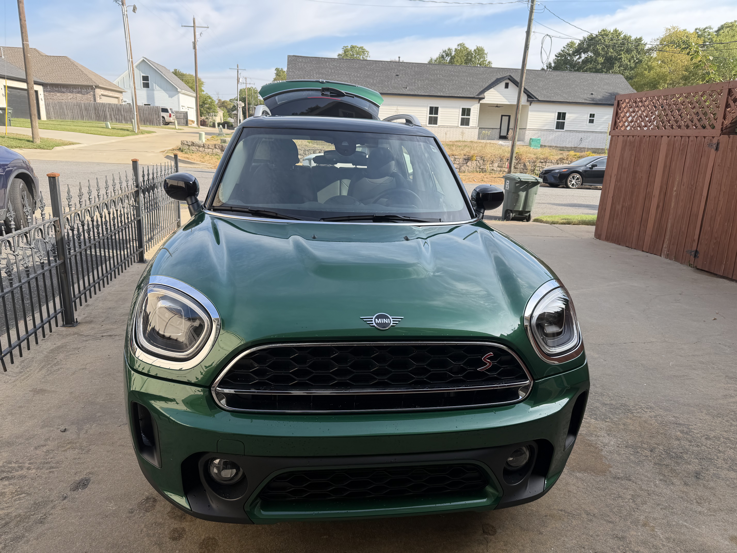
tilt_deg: -16.0
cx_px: 368
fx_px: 511
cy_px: 276
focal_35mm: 24
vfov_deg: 56.8
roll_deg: -3.0
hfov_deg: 71.6
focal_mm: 6.76
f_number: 1.78
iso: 80
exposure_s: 1/1337
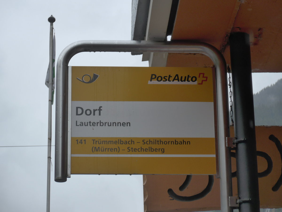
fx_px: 953
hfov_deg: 16.8
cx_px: 141
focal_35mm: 117
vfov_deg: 12.7
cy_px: 106
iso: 160
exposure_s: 1/640
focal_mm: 22.9
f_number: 5
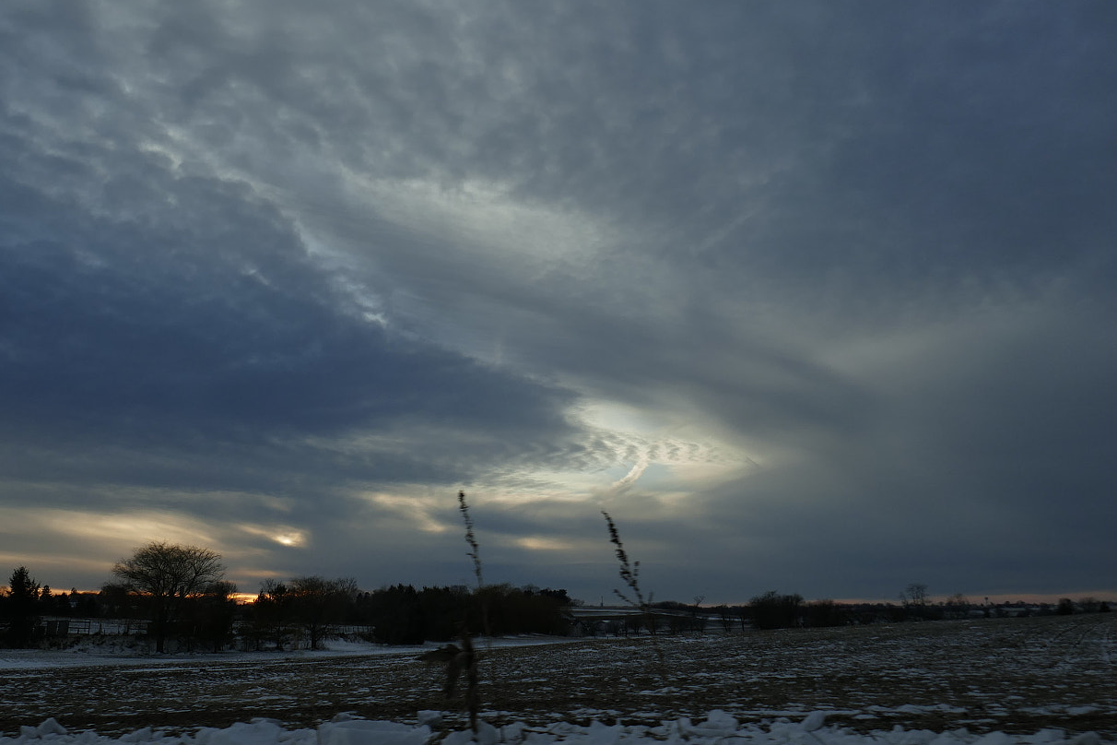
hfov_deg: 57.1
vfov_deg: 40.0
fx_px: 1024
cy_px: 384
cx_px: 509
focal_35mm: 33
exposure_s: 1/1000
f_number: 2.8
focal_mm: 9.1
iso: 125
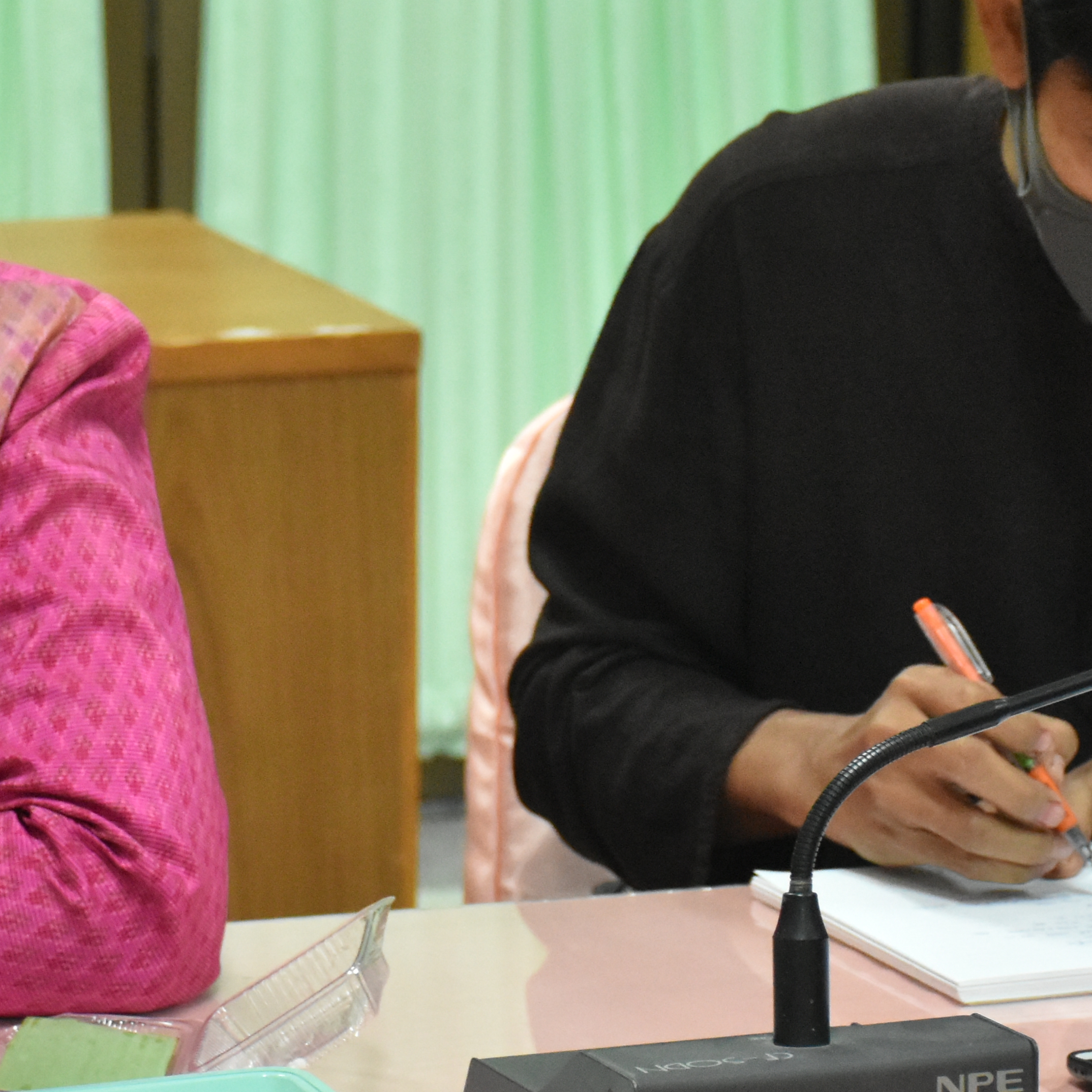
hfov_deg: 9.8
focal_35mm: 178
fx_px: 6353
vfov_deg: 9.8
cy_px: 358
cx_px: 400
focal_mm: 50
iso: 3200
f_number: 4.8
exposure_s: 1/200
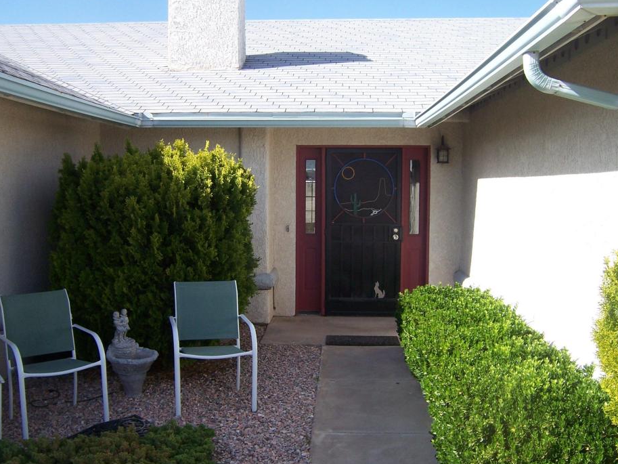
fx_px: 661
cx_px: 290
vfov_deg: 38.7
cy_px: 242
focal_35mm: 37
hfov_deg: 50.1
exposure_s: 1/500
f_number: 3.4
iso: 80
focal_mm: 5.5
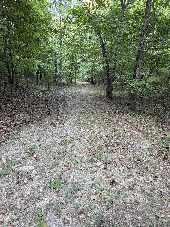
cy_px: 114
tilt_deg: -24.8
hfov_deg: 56.8
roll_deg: -3.1
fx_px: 157
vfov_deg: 71.6
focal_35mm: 24
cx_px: 85
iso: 200
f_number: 1.78
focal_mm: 6.76
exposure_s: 1/119
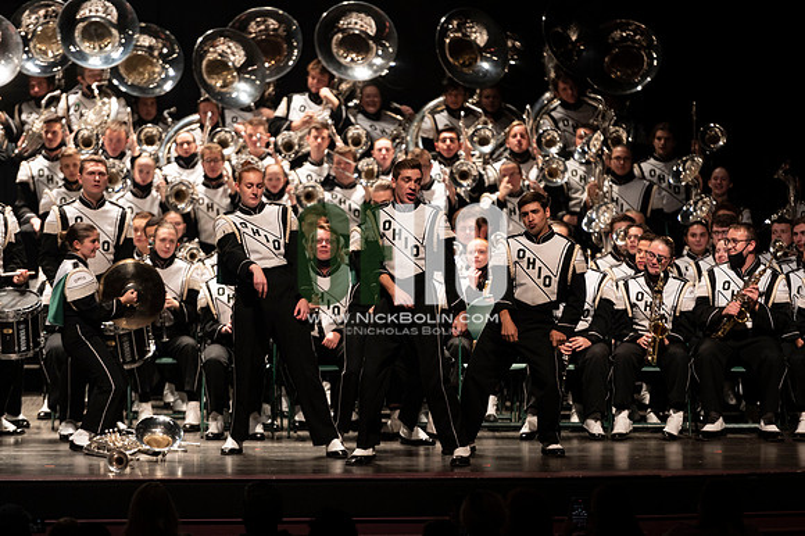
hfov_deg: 10.3
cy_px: 268
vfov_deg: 6.9
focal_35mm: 200
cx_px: 402
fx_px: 4470
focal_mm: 200
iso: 2500
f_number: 2.8
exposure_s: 1/500
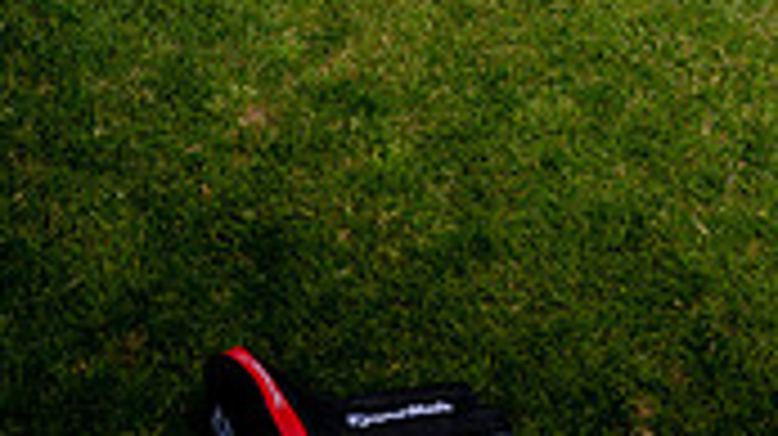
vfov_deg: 13.7
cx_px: 634
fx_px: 1464
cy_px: -512
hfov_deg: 29.0
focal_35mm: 71
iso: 100
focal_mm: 26
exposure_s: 1/1000
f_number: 4
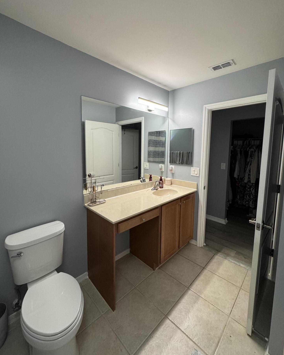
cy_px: 163
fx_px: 158
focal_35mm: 15
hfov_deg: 84.0
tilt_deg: -5.0
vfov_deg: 96.6
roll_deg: -1.0
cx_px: 141
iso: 250
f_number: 2.2
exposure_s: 1/120
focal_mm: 2.22
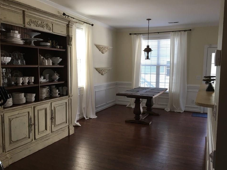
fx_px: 203
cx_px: 115
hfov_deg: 58.4
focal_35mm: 31
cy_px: 88
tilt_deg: -5.4
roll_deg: -0.9
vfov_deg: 45.4
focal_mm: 4.15
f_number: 2.2
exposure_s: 1/30
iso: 25
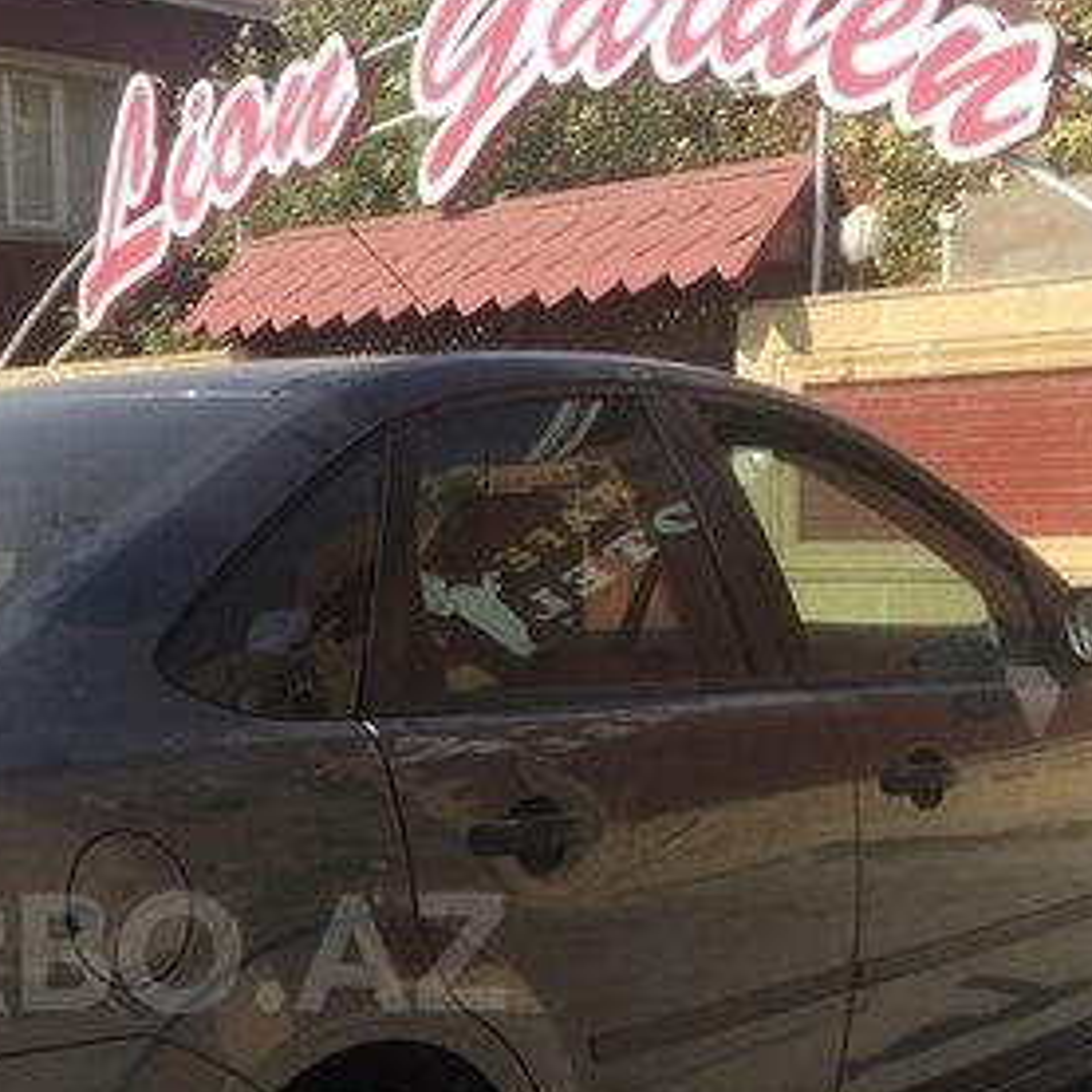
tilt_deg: -10.0
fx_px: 2177
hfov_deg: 27.1
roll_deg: -0.5
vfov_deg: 27.3
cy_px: 952
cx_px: 102
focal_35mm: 61
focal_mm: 4.15
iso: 32
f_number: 2.2
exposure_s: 1/1364
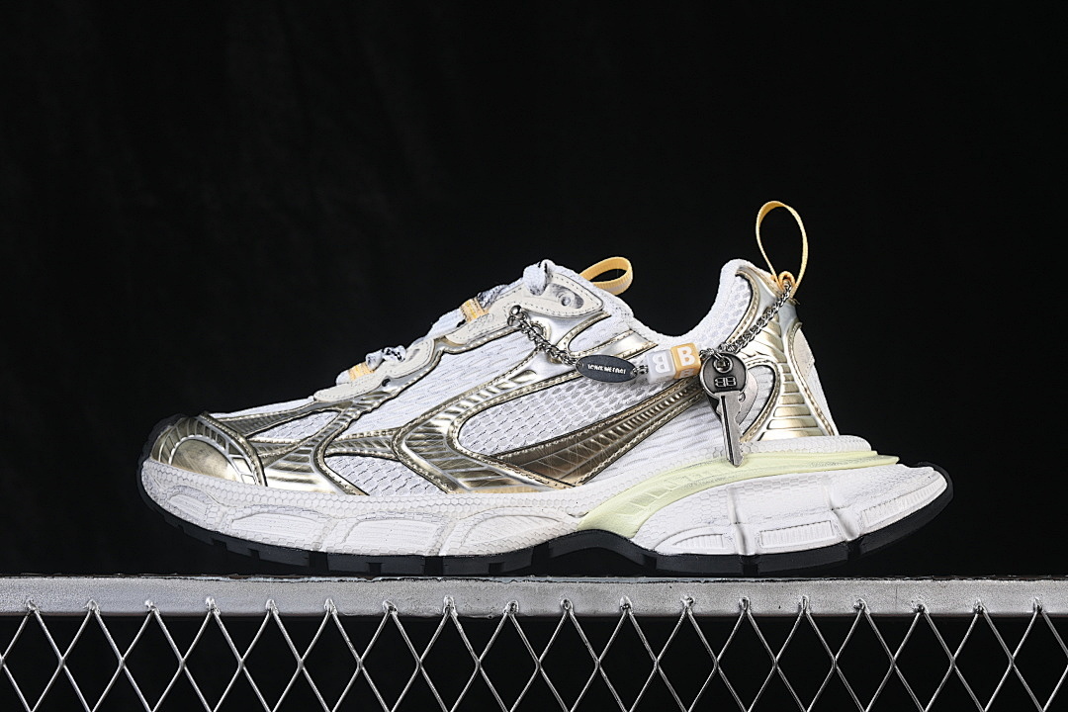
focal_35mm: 75
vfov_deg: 18.2
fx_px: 2225
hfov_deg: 27.0
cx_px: 534
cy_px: 356
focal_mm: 50
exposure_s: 1/80
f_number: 8
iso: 160
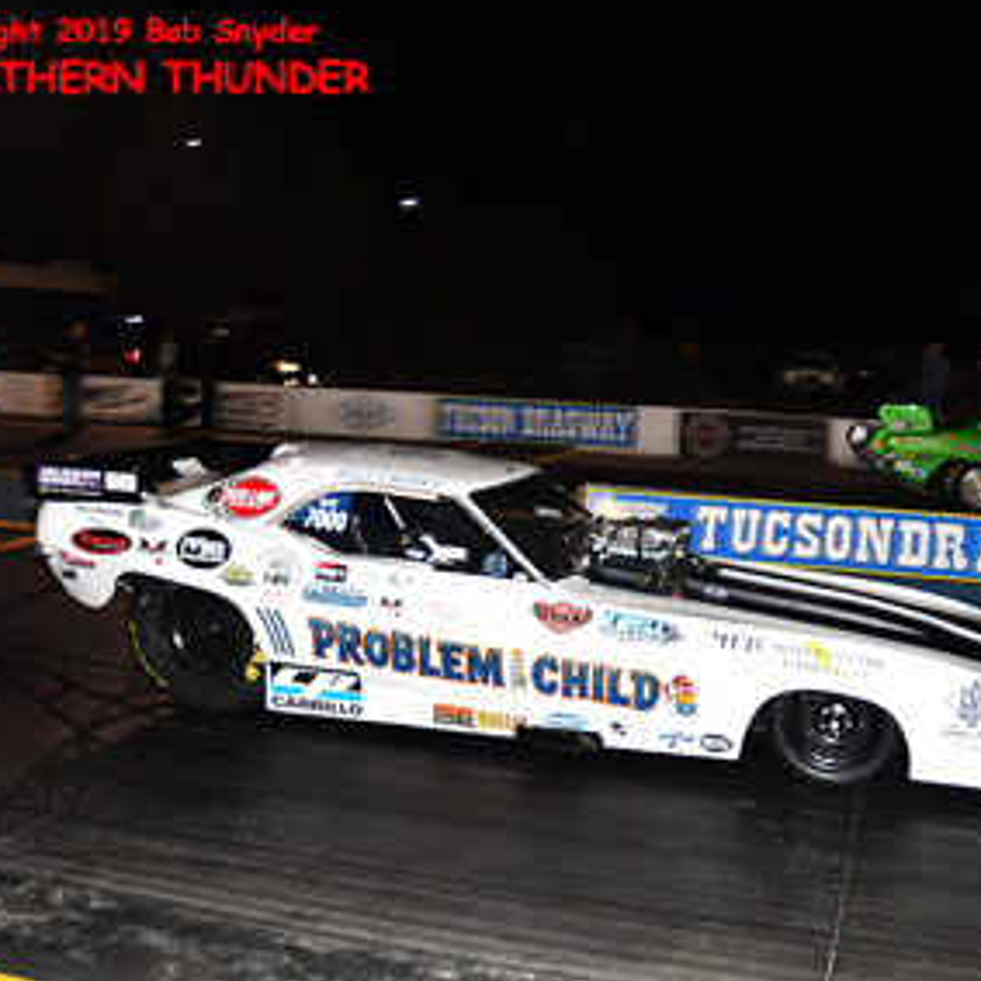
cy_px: 534
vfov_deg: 46.0
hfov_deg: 45.4
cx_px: 652
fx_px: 1154
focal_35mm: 36
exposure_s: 1/250
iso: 400
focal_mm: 16
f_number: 2.8
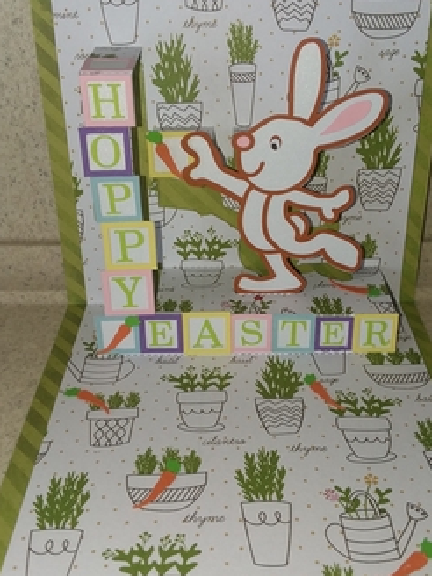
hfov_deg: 38.6
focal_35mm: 37
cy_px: 270
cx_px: 248
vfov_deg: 50.1
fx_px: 616
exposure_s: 1/384
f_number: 1.9
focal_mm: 2.91
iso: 50
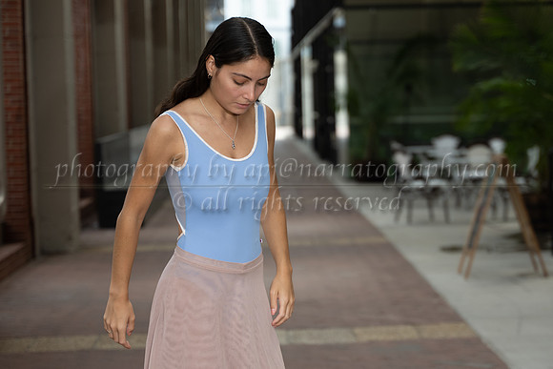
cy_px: 200
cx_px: 325
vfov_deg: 12.7
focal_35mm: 108
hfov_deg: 18.9
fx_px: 1657
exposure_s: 1/500
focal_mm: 75
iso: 200
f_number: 2.8
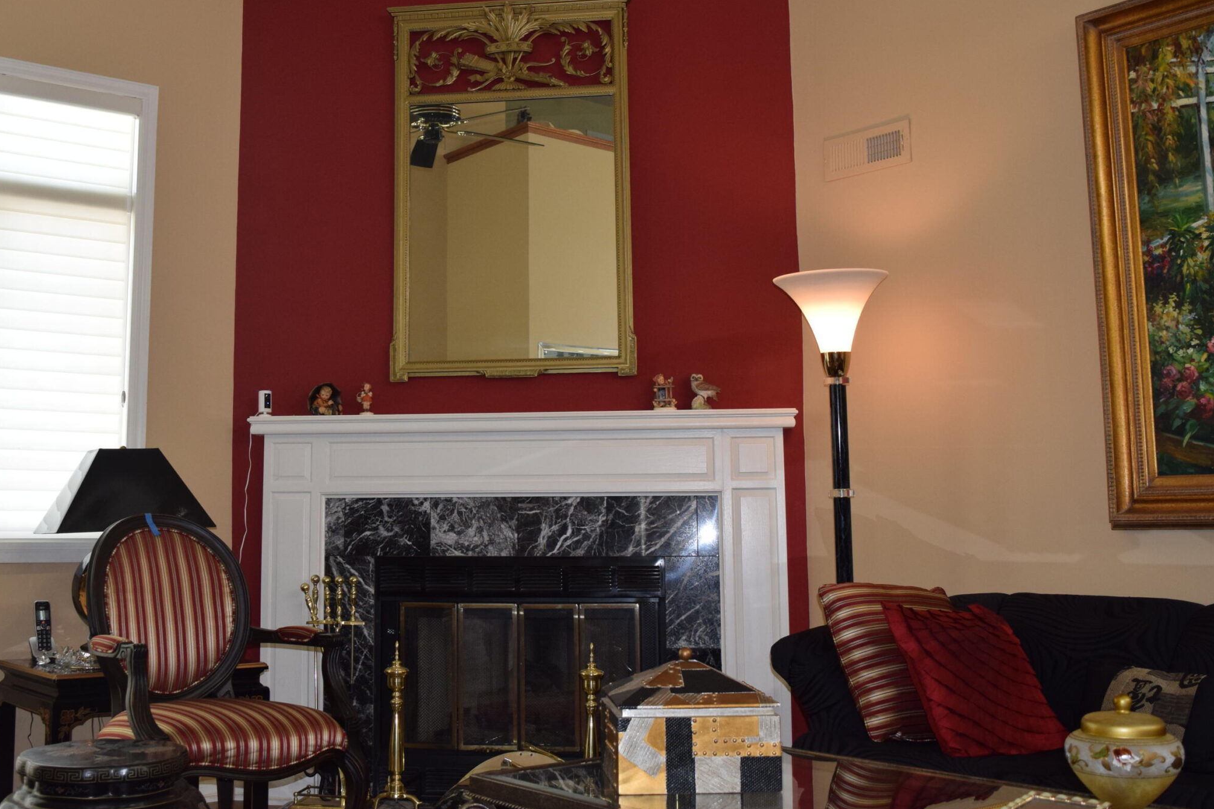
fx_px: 1416
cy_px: 318
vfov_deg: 31.8
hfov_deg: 46.3
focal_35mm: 42
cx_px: 524
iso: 720
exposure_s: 1/125
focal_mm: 22
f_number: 5.6
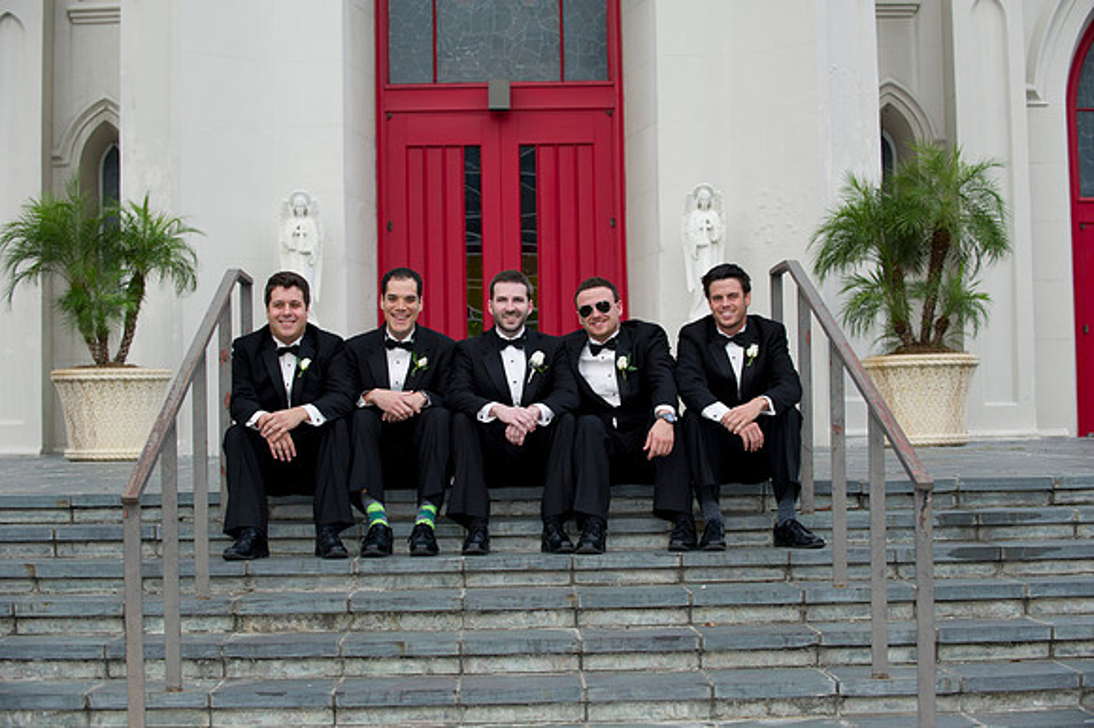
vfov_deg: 17.5
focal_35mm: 78
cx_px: 547
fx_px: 2369
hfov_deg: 26.0
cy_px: 364
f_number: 4
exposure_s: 1/125
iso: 200
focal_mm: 78
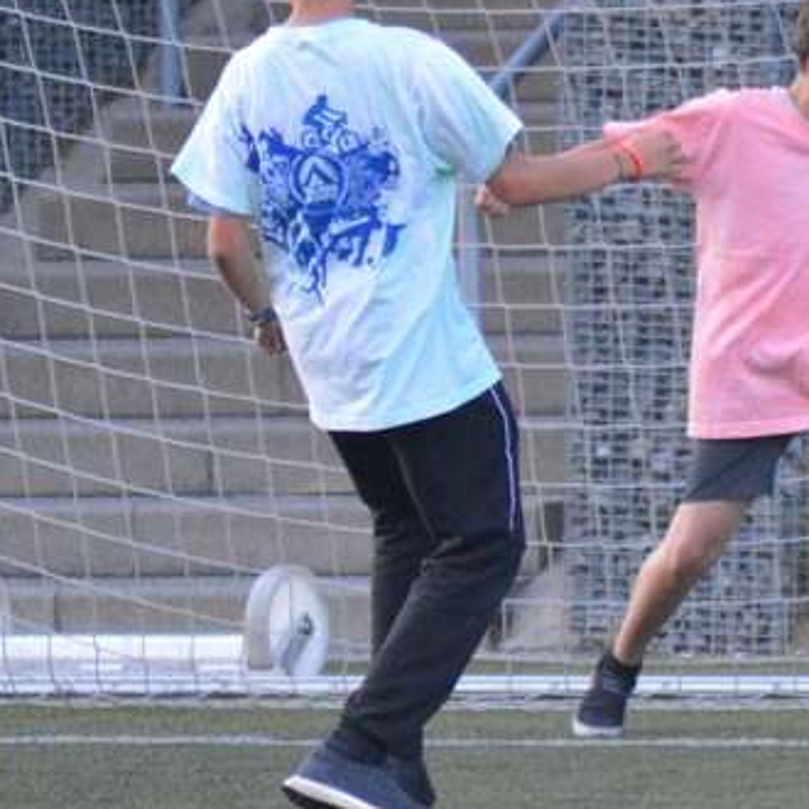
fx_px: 18826
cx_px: 721
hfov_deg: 2.5
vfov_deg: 2.5
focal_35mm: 712
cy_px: 215
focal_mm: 180
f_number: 4.5
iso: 3200
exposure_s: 1/1000
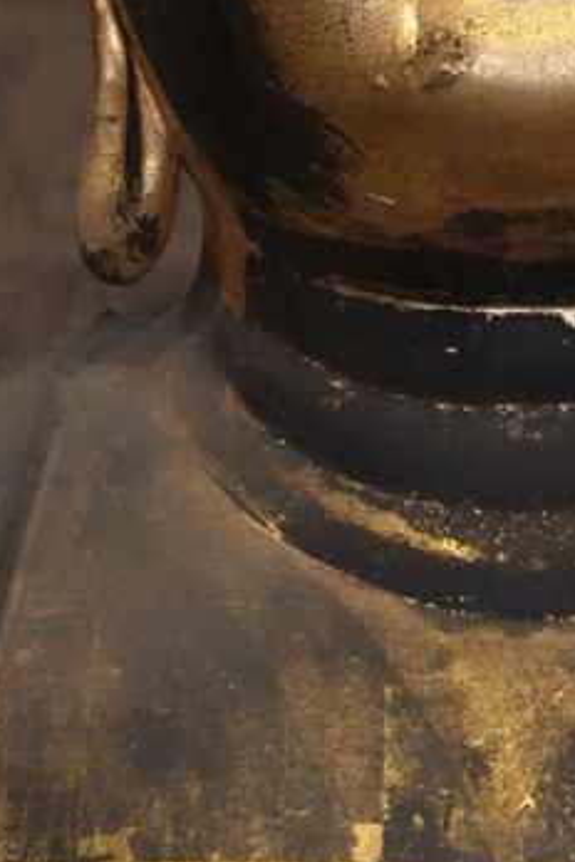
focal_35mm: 297
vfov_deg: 6.9
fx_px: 7115
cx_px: 595
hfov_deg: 4.6
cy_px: -342
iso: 10000
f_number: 4
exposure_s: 1/160
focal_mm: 101
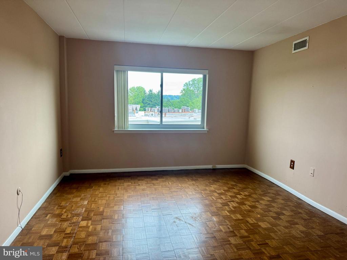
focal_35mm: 24
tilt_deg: -7.9
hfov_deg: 71.6
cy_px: 130
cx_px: 174
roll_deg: -0.9
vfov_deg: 56.8
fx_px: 241
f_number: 1.78
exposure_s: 1/120
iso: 160
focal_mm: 6.76
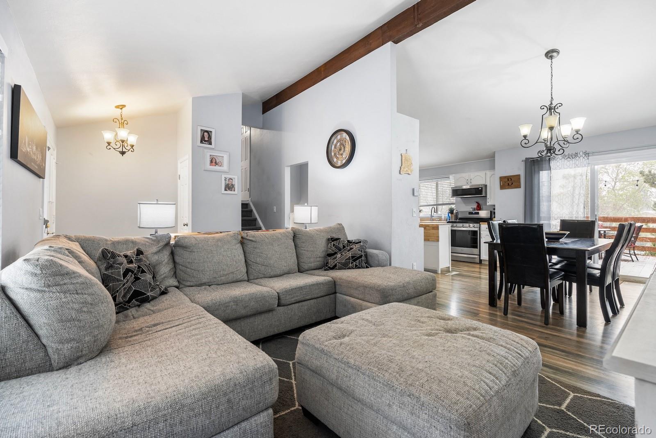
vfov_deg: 73.9
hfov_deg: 96.7
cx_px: 328
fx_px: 292
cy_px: 219
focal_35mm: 16
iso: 200
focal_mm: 16
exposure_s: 1
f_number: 8
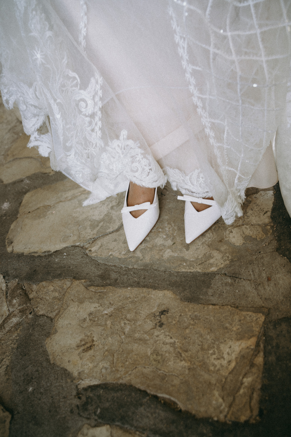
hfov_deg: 46.4
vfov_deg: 65.5
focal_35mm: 28
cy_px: 218
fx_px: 339
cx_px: 146
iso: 80
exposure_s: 1/80
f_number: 4
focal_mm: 28
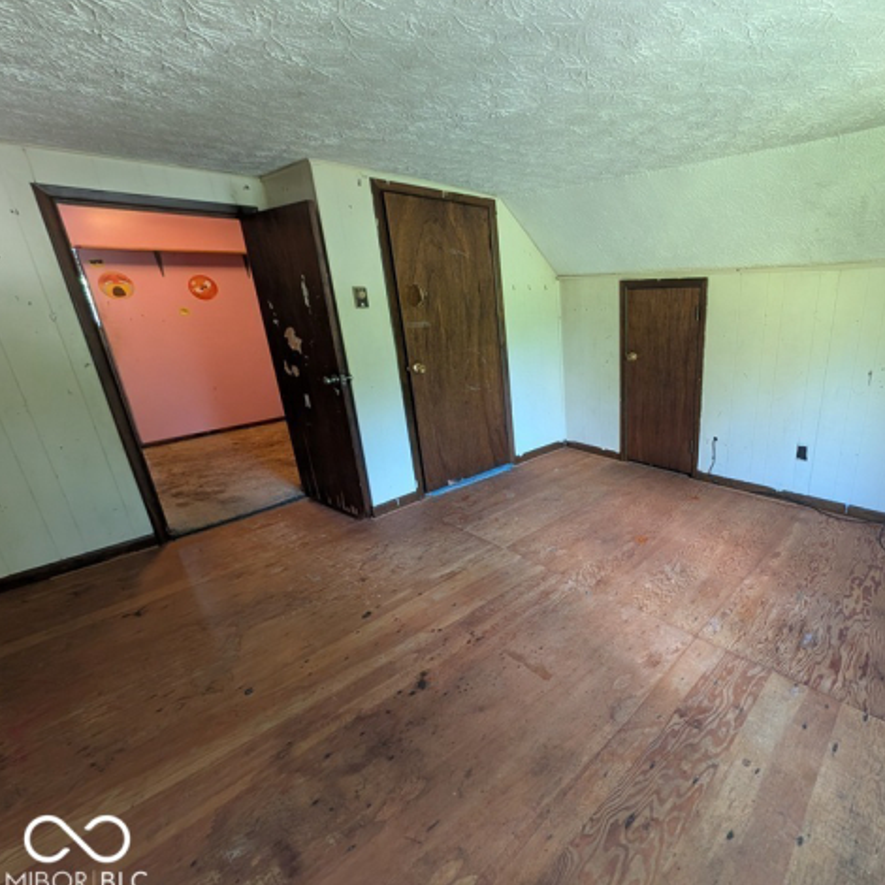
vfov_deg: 91.1
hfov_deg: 87.7
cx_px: 593
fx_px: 434
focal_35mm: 15
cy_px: 454
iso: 272
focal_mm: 2.02
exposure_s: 1/32.3
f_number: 1.7
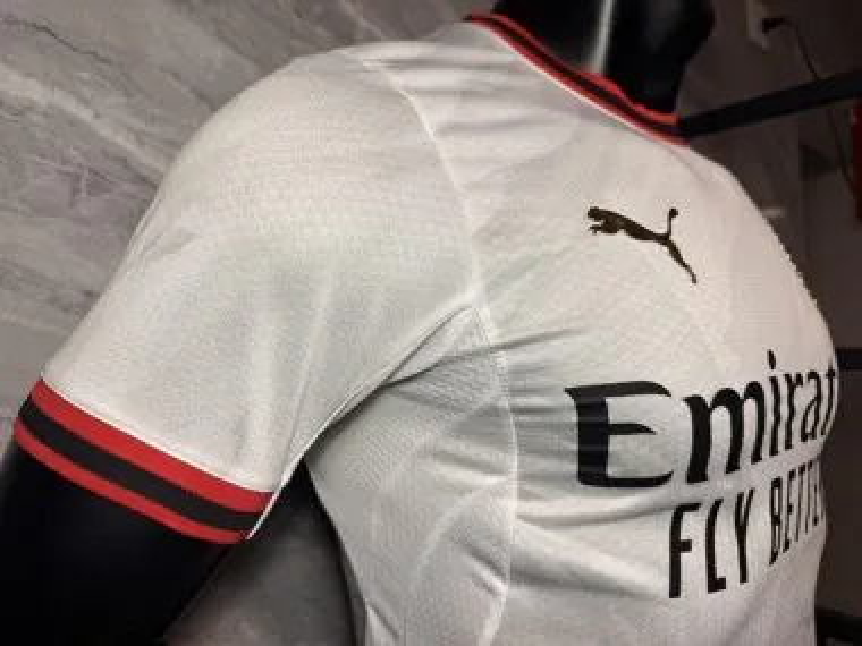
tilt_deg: +1.7
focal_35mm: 24
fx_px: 598
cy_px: 323
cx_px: 431
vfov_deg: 56.8
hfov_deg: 71.6
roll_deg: +1.9
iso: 50
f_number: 1.78
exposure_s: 1/100
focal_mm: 6.76
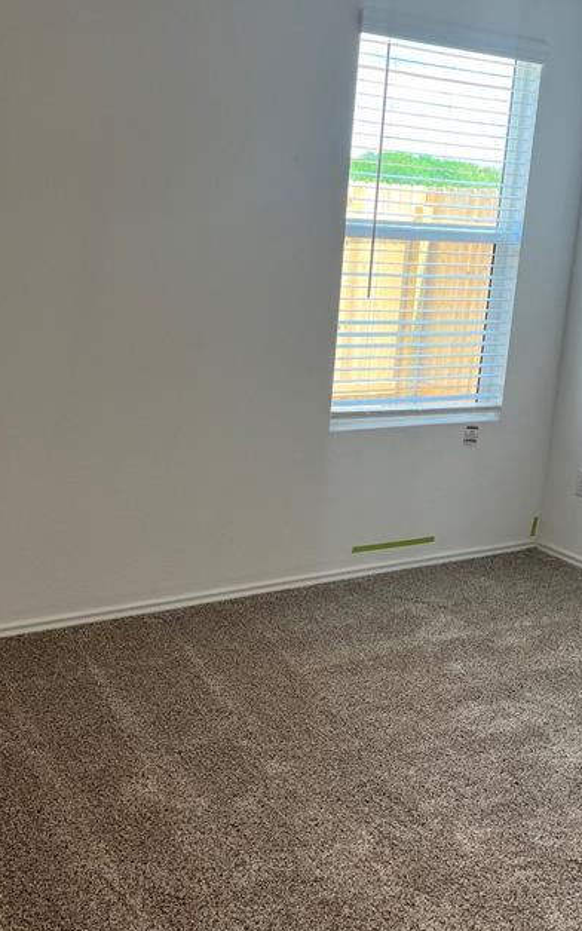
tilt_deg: -12.4
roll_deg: -4.3
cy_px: 450
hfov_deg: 28.6
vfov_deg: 44.4
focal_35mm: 45
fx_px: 1142
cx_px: 328
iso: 64
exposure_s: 1/161
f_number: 1.5
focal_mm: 5.7
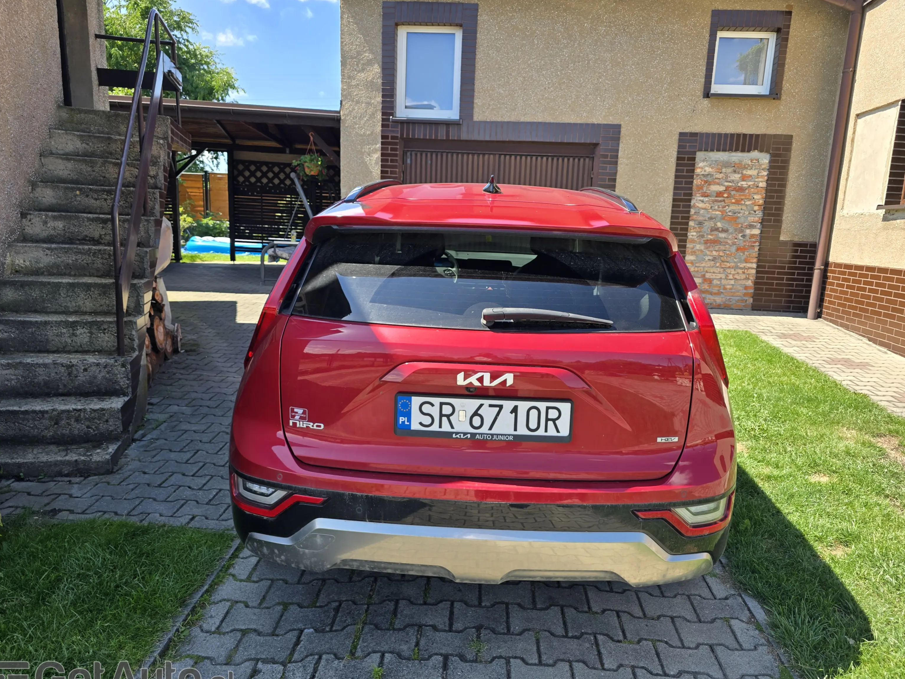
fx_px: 628
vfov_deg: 56.8
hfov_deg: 71.6
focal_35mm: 24
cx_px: 464
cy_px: 352
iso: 12
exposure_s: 1/281
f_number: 1.7
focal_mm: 6.3
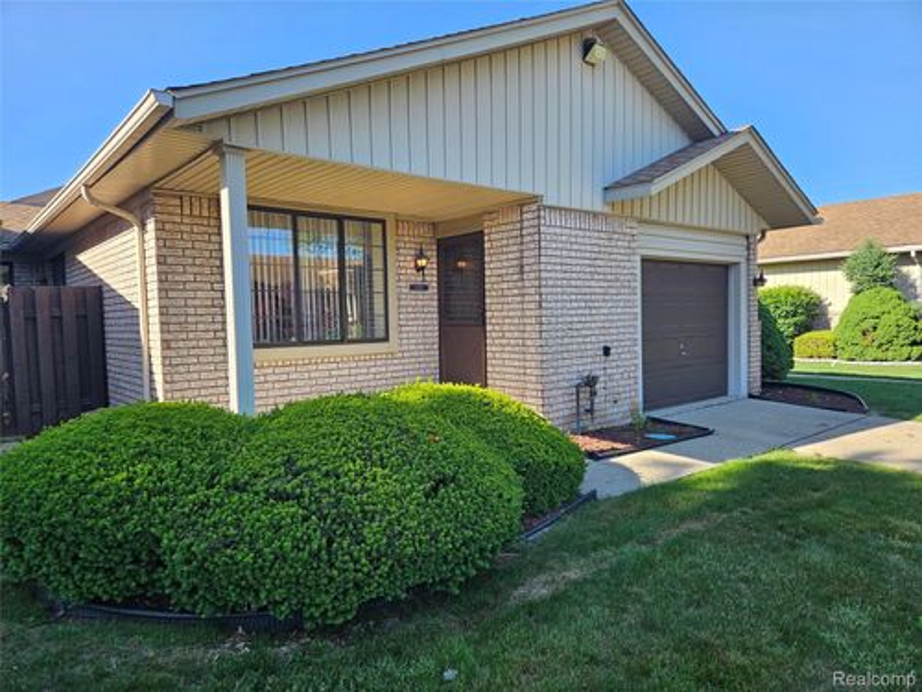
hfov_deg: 73.9
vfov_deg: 58.9
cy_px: 346
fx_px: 613
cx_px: 461
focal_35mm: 23
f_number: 1.8
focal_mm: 5.4
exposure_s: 1/505
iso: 25
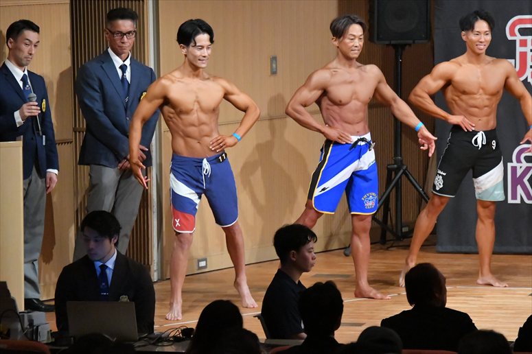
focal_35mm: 255
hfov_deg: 8.1
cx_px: 266
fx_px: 3767
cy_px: 177
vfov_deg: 5.4
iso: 12800
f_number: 5.6
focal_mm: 170
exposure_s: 1/400
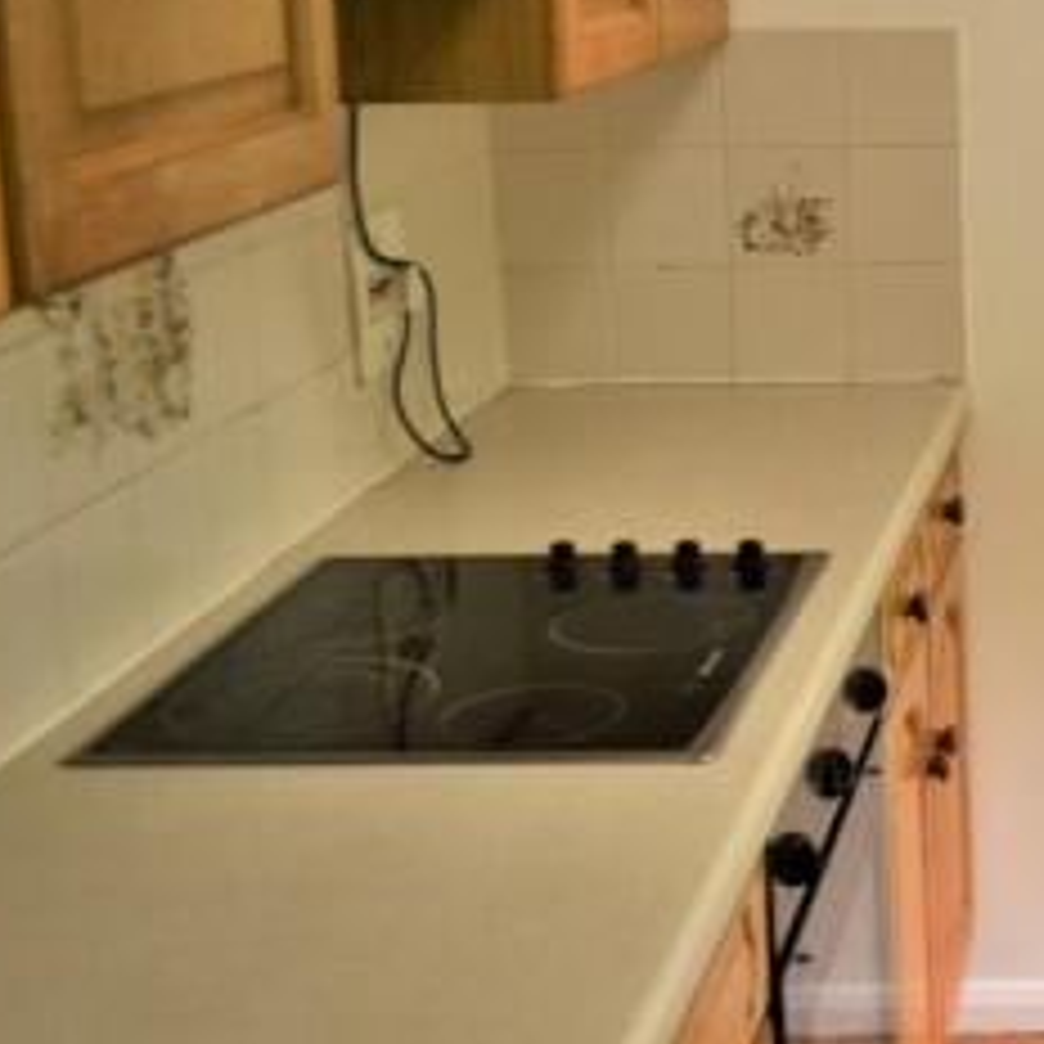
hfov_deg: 21.7
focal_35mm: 72
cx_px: 1339
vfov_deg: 23.8
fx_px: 2457
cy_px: 304
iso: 400
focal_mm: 20
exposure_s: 1/80
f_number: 4.5
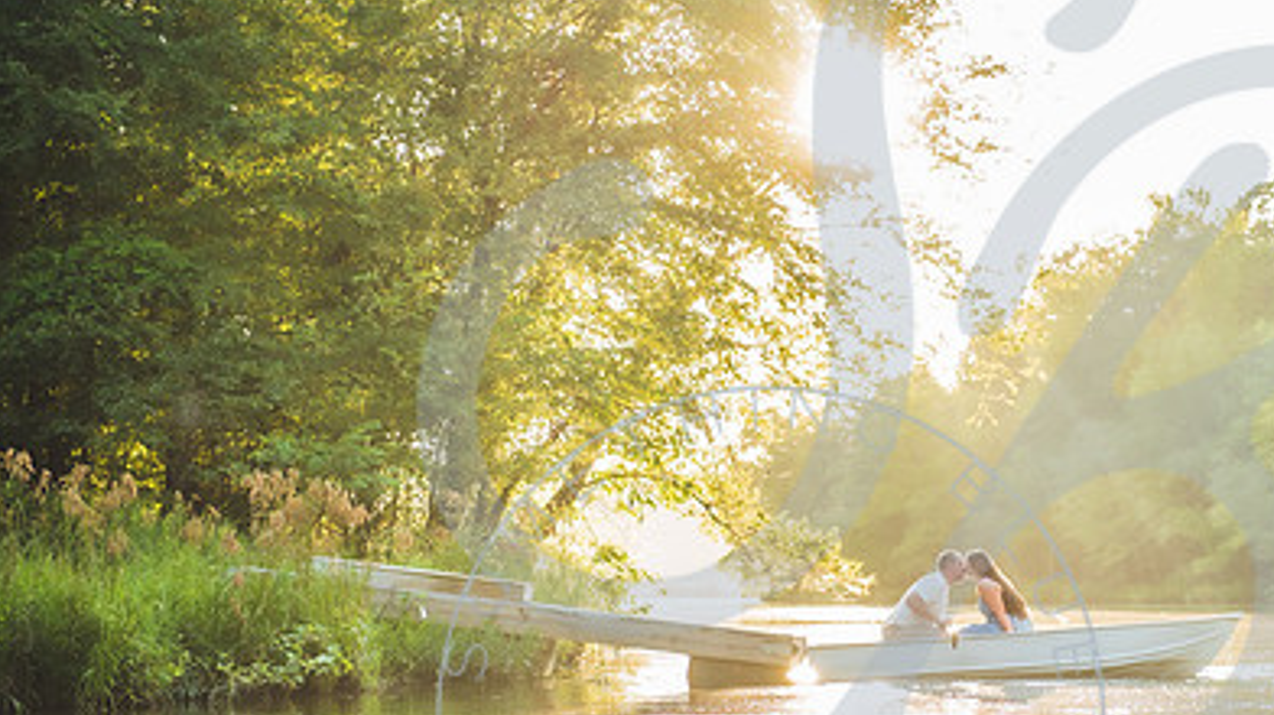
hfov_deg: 19.2
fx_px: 3748
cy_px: 447
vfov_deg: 10.9
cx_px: 945
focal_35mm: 111
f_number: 2.8
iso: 200
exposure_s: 1/200
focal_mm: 70
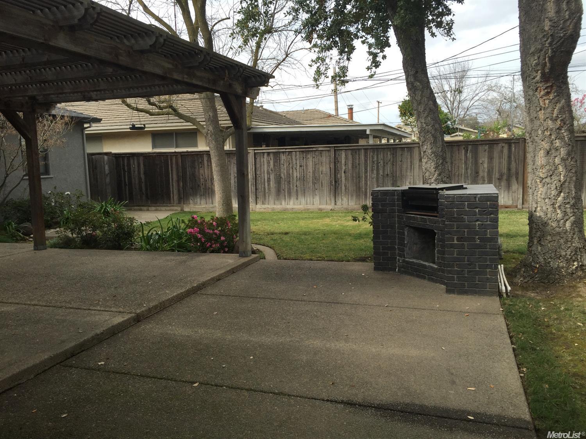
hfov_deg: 61.7
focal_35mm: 29
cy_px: 220
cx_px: 293
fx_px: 491
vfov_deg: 48.2
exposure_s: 1/670
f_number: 2.2
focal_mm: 4.15
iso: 32
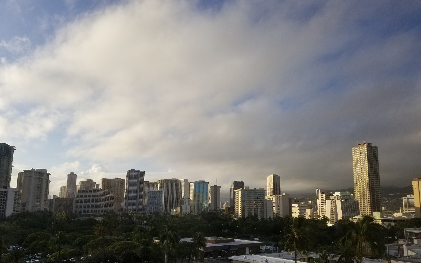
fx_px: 321
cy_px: 158
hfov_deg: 66.5
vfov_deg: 44.3
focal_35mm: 28
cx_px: 213
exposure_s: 1/1456
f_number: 1.7
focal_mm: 4.25
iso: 50
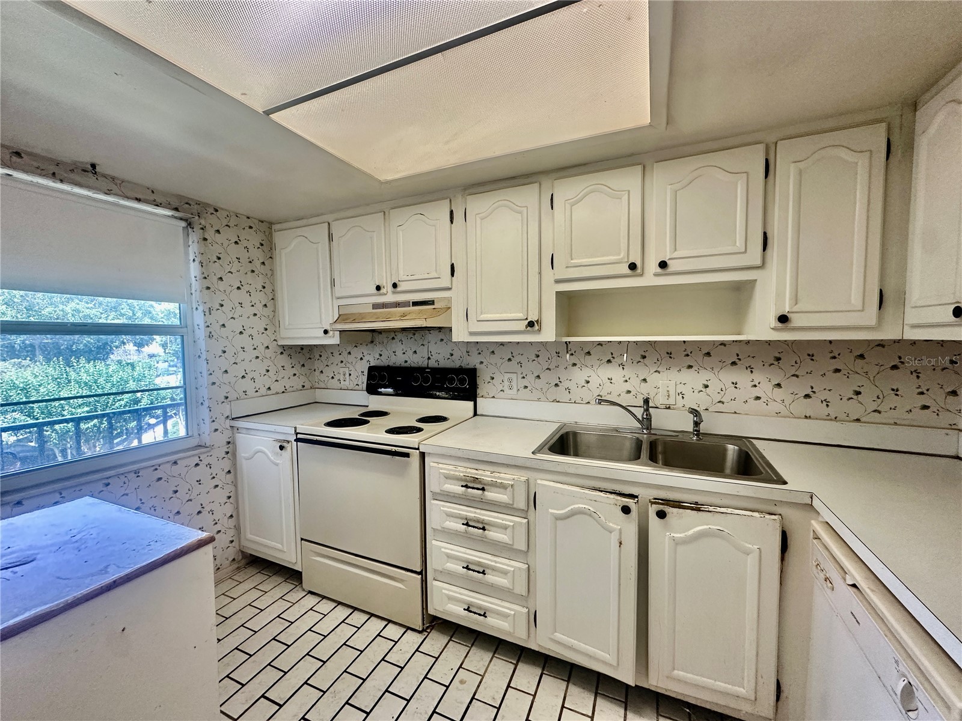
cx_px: 481
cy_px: 360
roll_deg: +0.0
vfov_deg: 85.7
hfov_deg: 102.1
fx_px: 389
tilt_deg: -3.2
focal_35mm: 14
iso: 200
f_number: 2.2
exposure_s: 1/111
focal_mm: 2.22
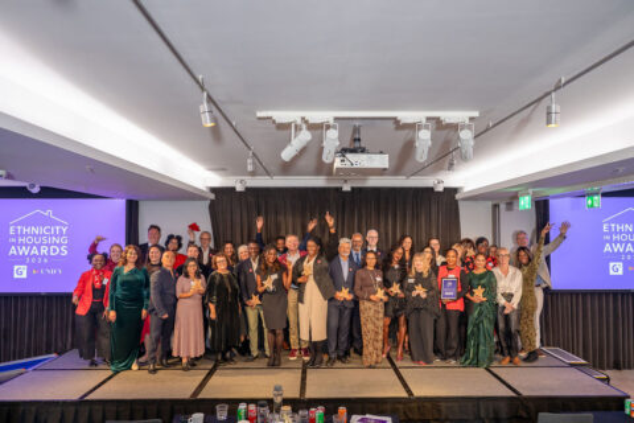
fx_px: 497
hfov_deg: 65.1
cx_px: 320
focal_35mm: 28
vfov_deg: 46.1
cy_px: 210
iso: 800
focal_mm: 27.5
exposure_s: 1/160
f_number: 3.2
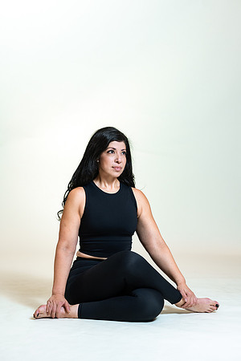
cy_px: 180
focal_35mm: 85
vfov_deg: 23.9
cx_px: 120
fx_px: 853
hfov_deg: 16.1
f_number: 4
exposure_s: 1/160
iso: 320
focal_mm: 85
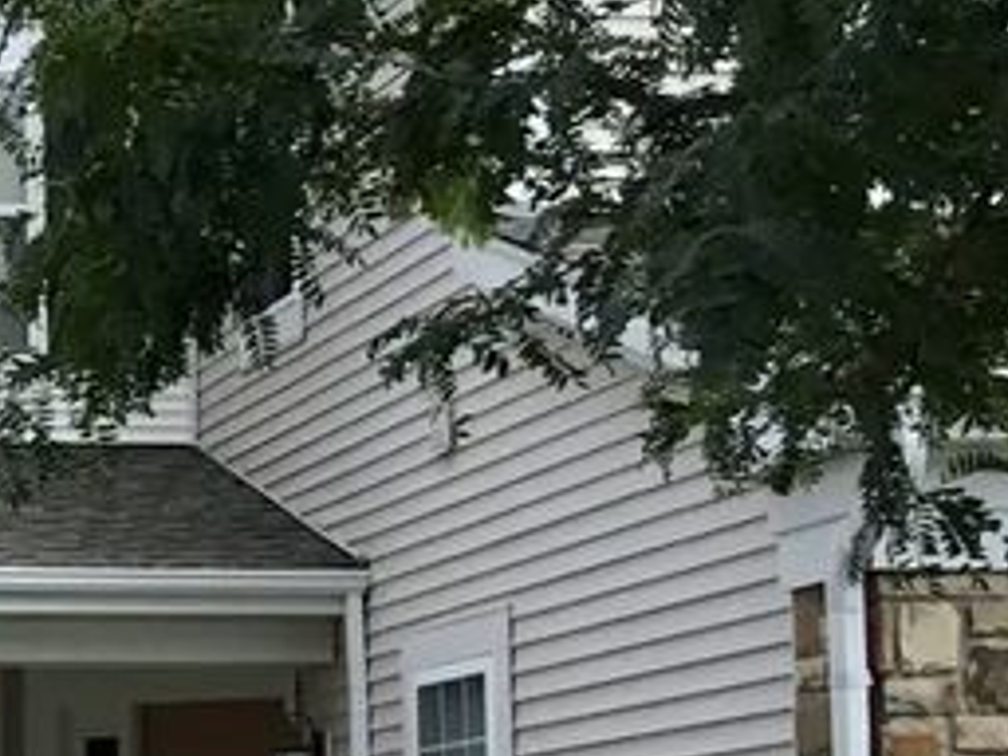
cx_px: -807
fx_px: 3611
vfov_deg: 11.9
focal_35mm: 124
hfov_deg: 14.1
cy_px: 559
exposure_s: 1/599
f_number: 2.4
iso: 25
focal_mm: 3.3
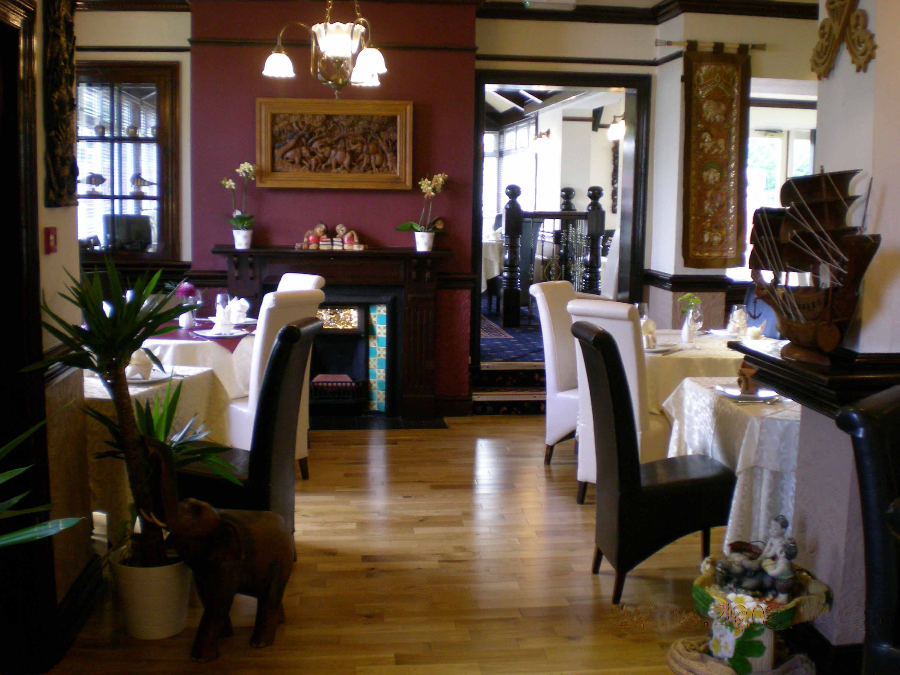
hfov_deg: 47.9
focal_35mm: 39
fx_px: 1014
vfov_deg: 36.8
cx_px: 459
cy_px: 343
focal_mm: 6.3
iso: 200
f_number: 3.1
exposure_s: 1/12.4
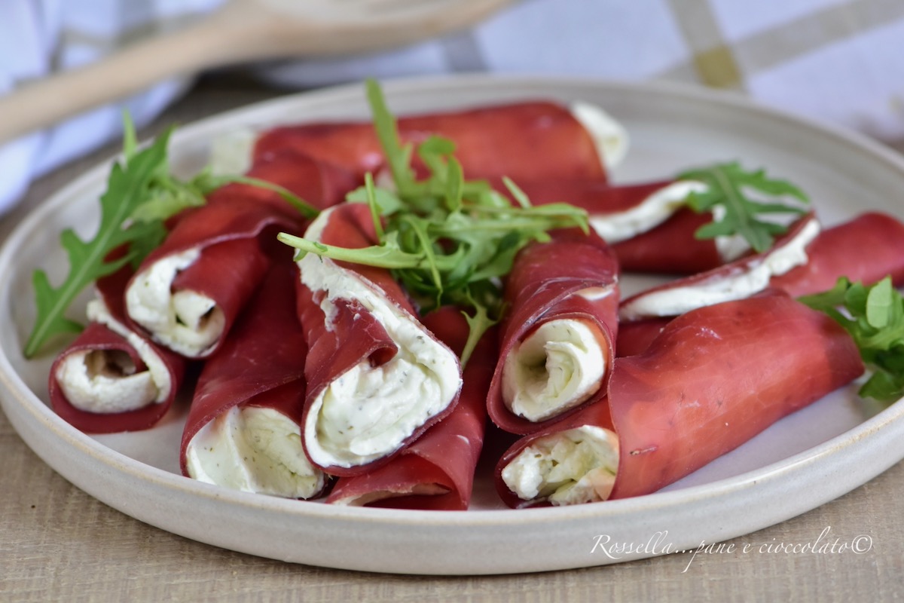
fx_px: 3955
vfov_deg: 8.7
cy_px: 302
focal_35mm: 158
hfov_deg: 13.0
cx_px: 452
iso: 1000
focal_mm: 105
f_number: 5.6
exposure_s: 1/160
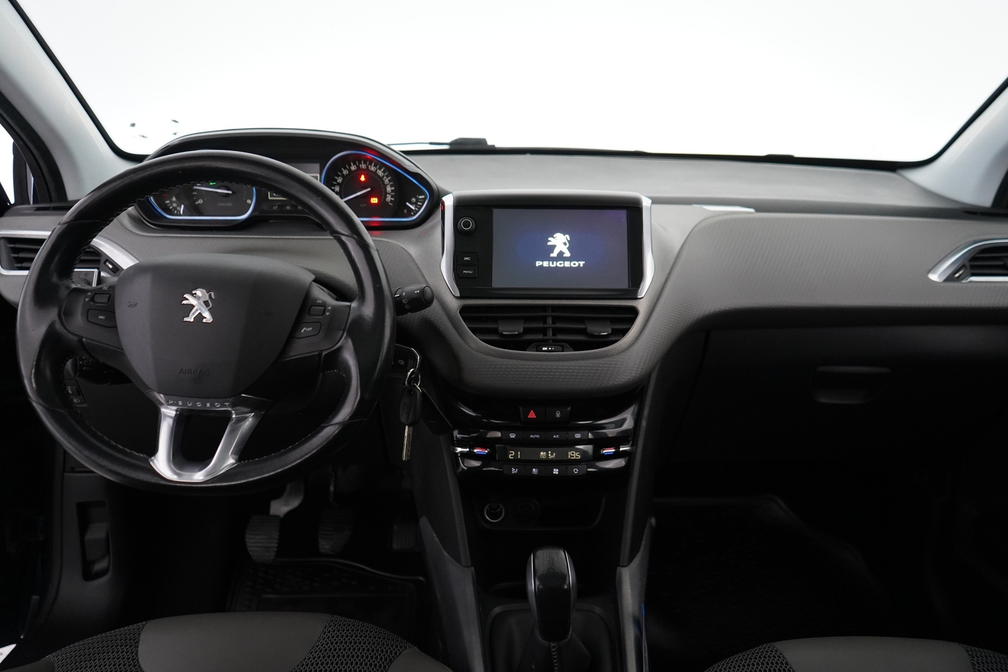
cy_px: 336
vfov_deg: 46.4
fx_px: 784
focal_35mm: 28
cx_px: 504
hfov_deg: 65.5
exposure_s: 1/60
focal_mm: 28
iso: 3200
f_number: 3.5
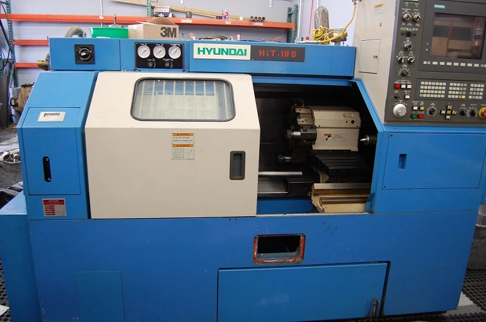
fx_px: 377
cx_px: 244
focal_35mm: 28
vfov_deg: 46.2
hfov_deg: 65.6
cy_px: 161
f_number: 3.5
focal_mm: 18
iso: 400
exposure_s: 1/40
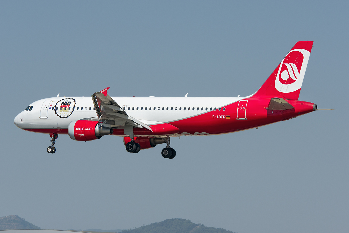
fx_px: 2007
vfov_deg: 6.6
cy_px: 116
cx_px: 174
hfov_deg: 9.9
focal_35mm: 207
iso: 200
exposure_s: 1/1000
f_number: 7.1
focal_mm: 138
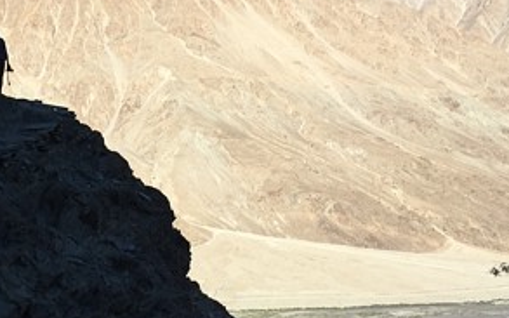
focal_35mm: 70
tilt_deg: +6.0
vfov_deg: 18.5
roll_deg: +0.6
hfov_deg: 27.9
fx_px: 971
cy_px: 101
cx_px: 17
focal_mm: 4.15
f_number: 2.2
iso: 32
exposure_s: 1/2083
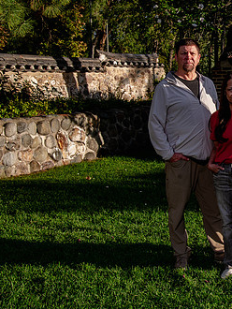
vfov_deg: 28.5
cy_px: 129
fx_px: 607
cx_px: 242
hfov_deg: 20.8
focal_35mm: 68
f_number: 9
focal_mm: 35
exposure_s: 1/400
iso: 640
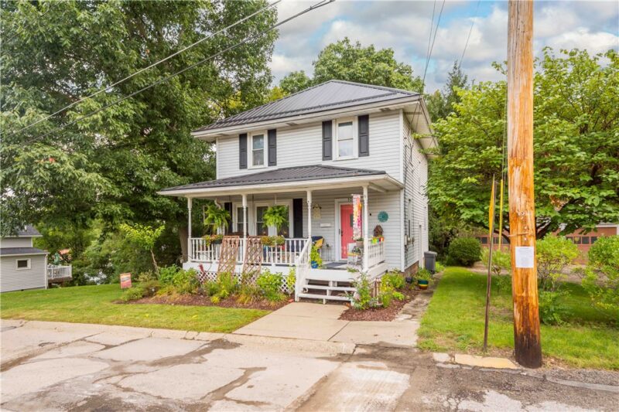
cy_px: 206
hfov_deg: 85.4
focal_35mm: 20
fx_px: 335
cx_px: 310
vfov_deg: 63.2
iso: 200
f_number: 6.3
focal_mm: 13
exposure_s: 1/125
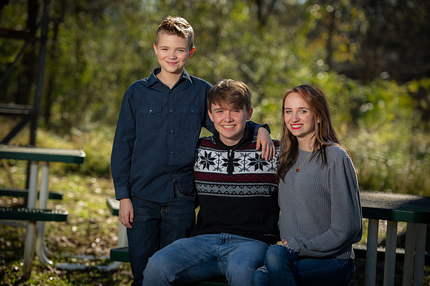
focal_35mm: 116
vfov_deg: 11.8
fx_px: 1385
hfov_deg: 17.7
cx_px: 215
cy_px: 143
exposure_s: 1/250
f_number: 3.5
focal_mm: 116
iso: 50
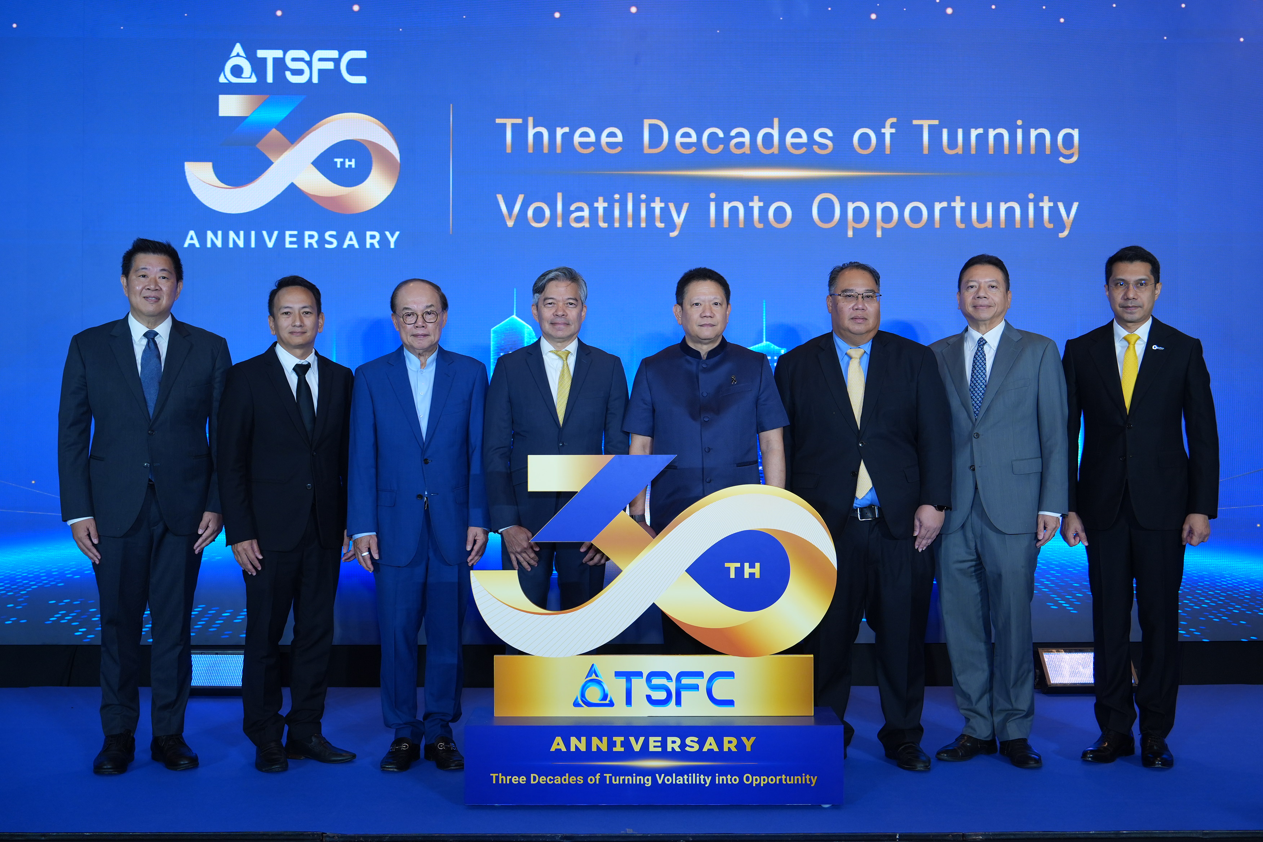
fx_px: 1403
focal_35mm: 40
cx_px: 632
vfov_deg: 33.4
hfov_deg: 48.5
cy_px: 421
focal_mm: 40
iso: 800
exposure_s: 1/125
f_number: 4
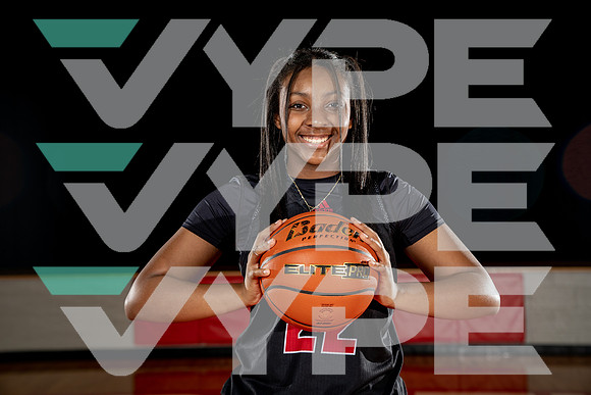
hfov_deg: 31.4
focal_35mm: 64
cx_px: 296
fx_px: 1051
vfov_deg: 21.3
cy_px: 198
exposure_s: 1/250
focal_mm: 64
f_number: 4.5
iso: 400
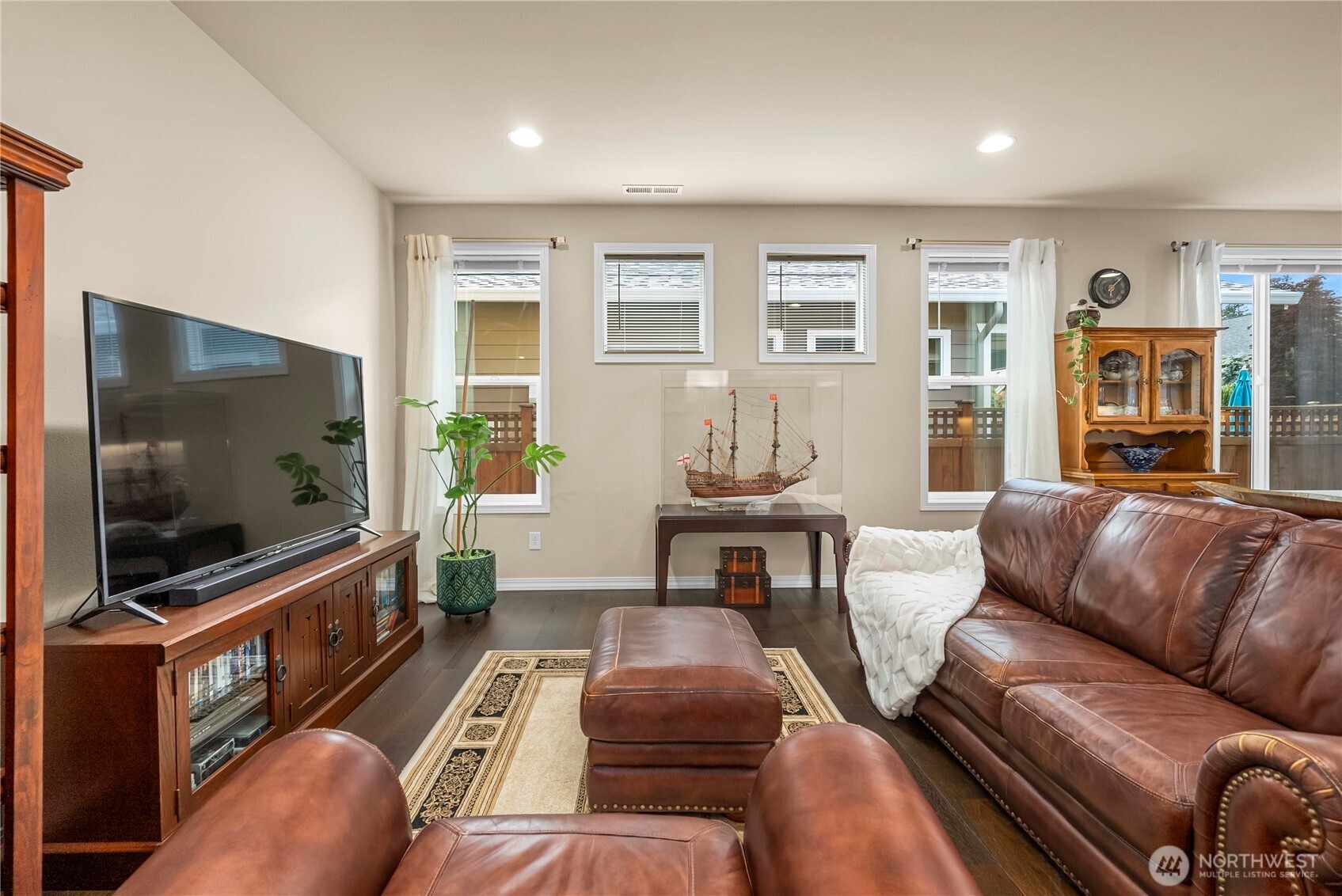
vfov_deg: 81.3
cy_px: 448
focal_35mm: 14
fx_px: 522
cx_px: 671
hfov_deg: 104.2
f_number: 7.1
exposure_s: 1/10
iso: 1000
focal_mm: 14
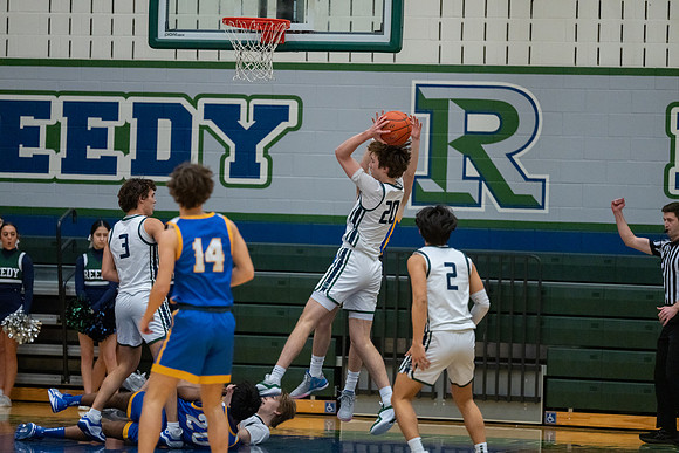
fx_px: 3773
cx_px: 340
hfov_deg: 10.3
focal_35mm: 200
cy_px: 226
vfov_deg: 6.9
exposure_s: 1/1000
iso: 6400
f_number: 2.8
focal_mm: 200
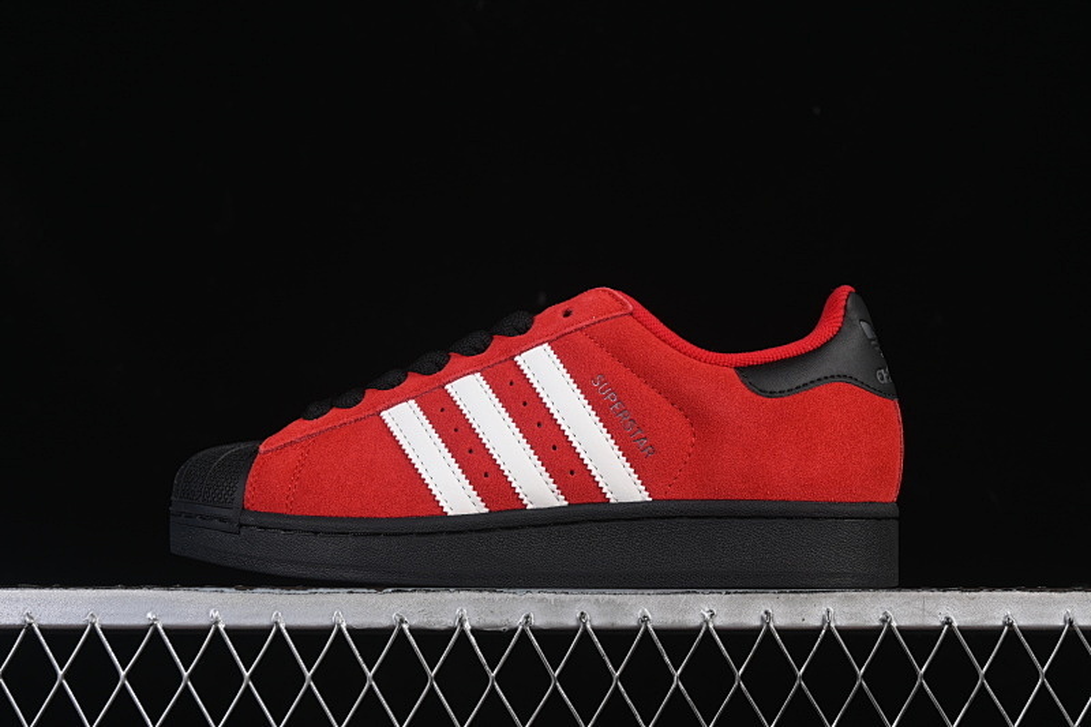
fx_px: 2272
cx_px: 546
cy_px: 364
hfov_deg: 27.0
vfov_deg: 18.2
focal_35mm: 75
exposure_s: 1/80
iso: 160
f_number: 8
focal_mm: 50
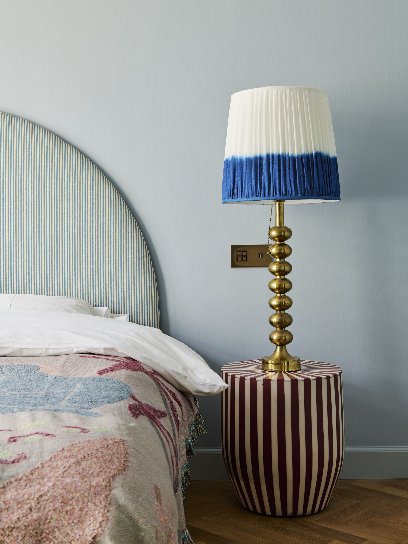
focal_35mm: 52
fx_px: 817
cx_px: 204
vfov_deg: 36.8
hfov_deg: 28.0
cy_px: 246
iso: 64
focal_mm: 48
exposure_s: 4
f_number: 11
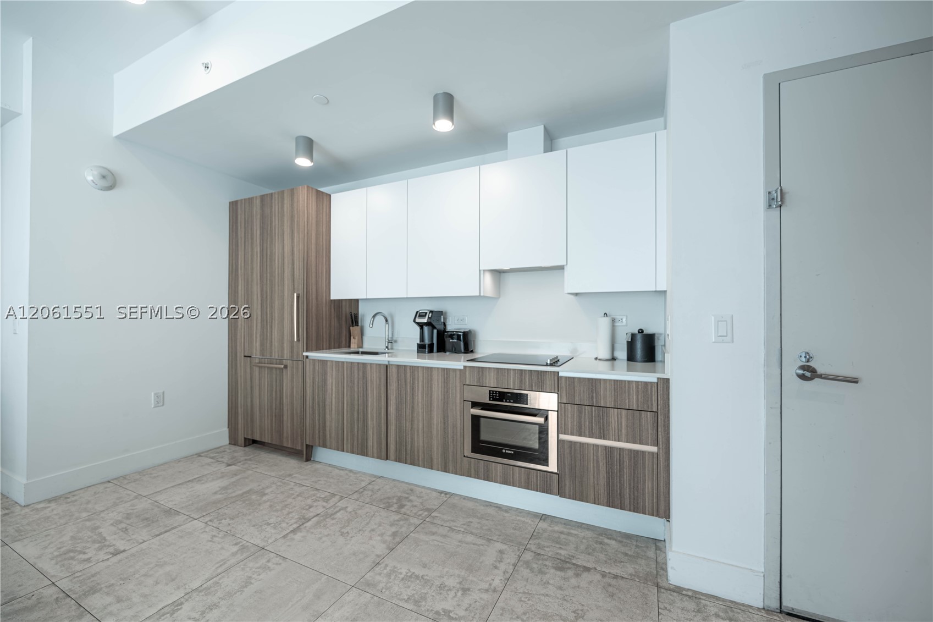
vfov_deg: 81.2
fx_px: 363
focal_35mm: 14
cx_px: 466
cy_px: 311
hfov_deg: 104.3
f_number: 11
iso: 400
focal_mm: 14
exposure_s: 1/6
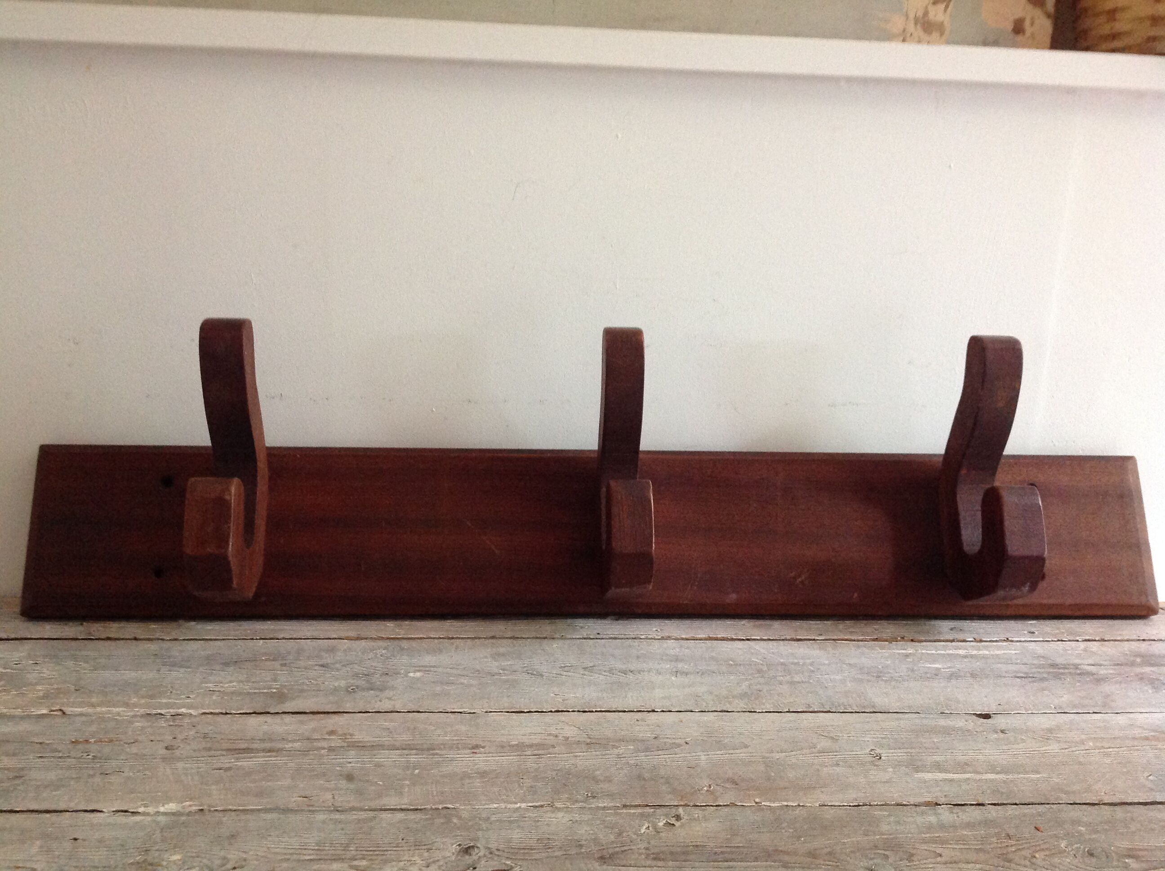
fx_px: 1176
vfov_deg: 40.6
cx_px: 582
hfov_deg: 52.7
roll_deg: -1.6
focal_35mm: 35
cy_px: 436
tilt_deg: -12.3
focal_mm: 4.28
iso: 320
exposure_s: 1/15
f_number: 2.4
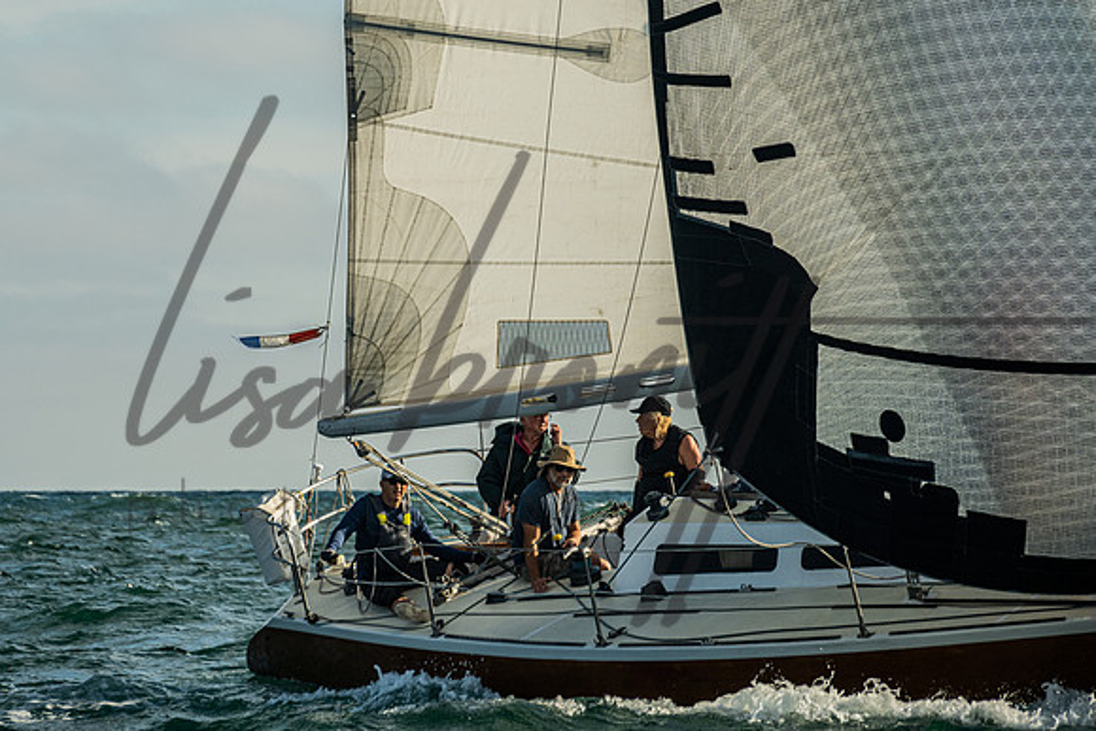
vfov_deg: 5.1
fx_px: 8179
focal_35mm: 269
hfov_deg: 7.7
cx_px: 380
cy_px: 269
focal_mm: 200
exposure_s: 1/800
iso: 250
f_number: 6.3
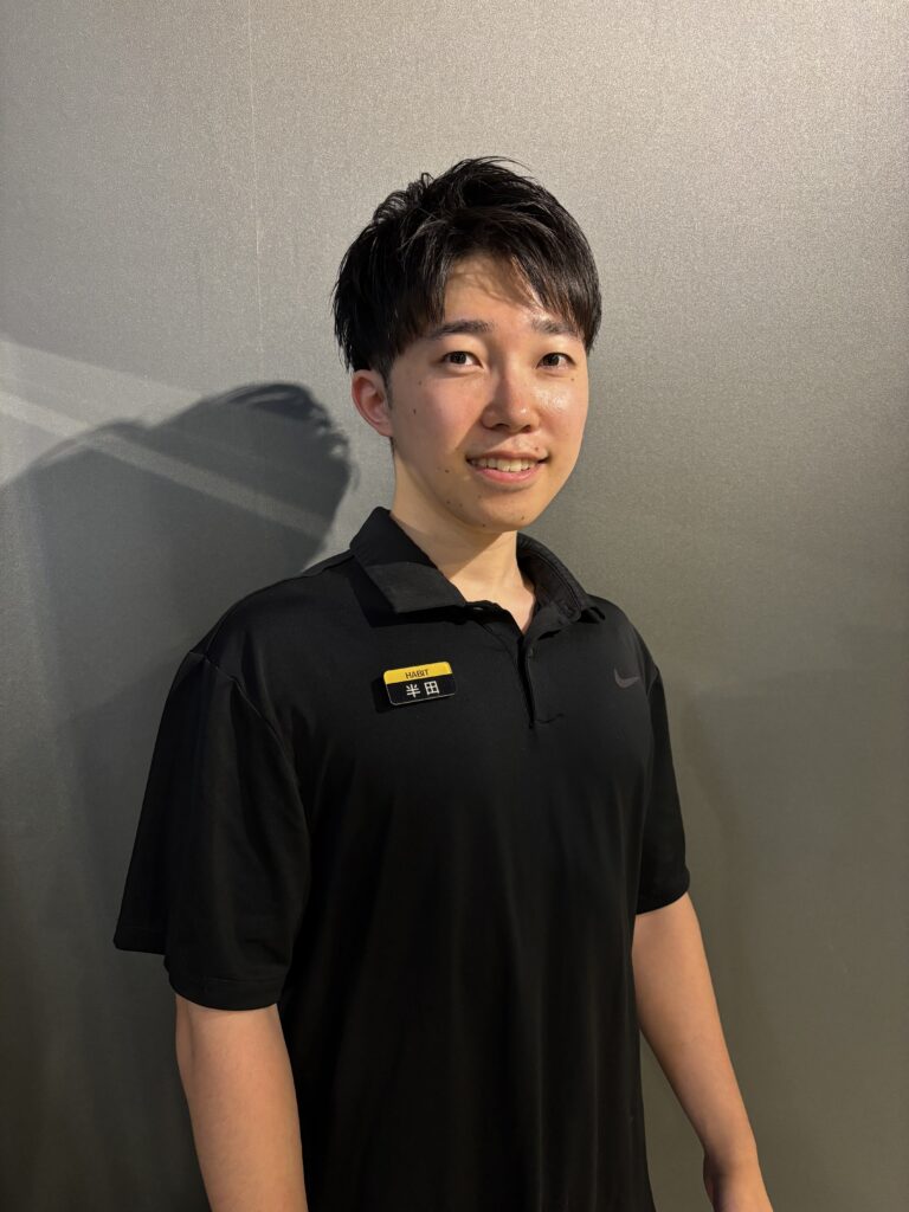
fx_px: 910
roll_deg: -0.4
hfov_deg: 53.1
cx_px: 454
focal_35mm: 26
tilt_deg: -11.1
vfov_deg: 67.3
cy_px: 606
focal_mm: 5.96
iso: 200
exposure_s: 1/60
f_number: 1.6
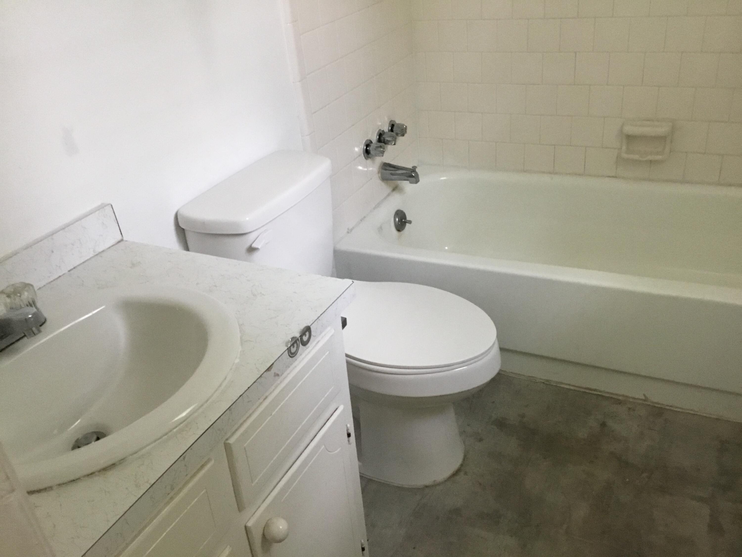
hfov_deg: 58.4
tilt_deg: -26.7
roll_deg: +6.1
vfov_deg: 45.4
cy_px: 278
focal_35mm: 31
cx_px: 371
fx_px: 664
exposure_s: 1/30
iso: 160
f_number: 2.4
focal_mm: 3.3
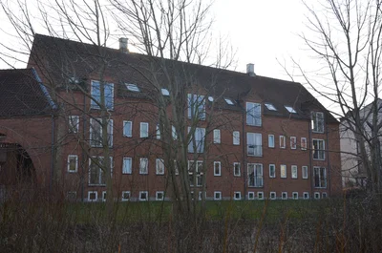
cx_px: 191
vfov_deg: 29.7
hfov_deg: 43.7
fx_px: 477
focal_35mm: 45
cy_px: 126
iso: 100
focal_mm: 30
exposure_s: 1/200
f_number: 7.1
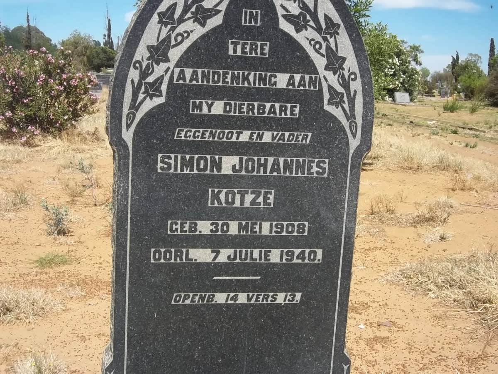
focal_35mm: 50
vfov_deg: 29.1
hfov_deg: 38.2
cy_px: 187
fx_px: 719
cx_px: 249
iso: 80
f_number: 7
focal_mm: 8.8
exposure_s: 1/320
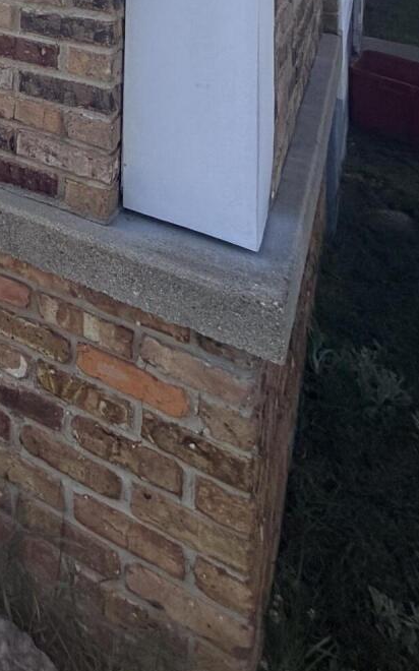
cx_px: -284
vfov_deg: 31.4
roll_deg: -2.8
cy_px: -249
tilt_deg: +3.7
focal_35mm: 45
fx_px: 823
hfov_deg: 21.5
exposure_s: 1/770
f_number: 2.2
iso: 32
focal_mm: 2.22
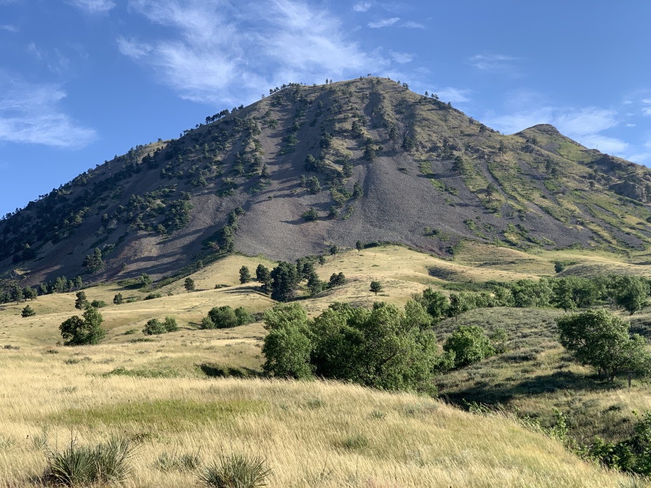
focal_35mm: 52
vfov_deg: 28.0
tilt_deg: +10.5
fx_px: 978
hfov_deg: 36.8
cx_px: 326
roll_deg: +2.3
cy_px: 244
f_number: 2.4
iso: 16
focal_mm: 6
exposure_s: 1/452
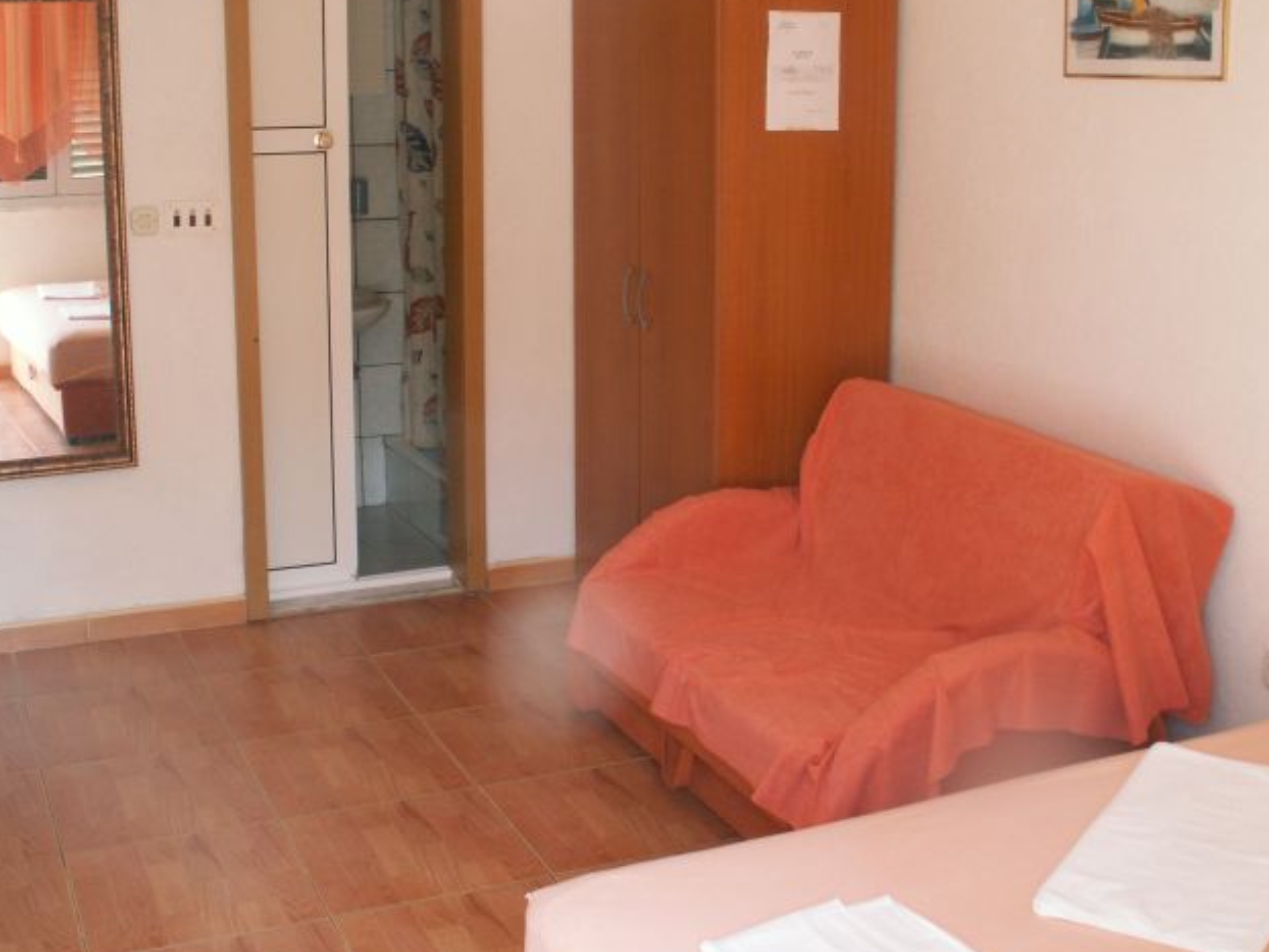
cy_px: 418
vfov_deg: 32.2
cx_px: 622
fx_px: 1650
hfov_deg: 42.1
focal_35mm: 45
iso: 80
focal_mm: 5.86
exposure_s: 1/40
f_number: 2.8
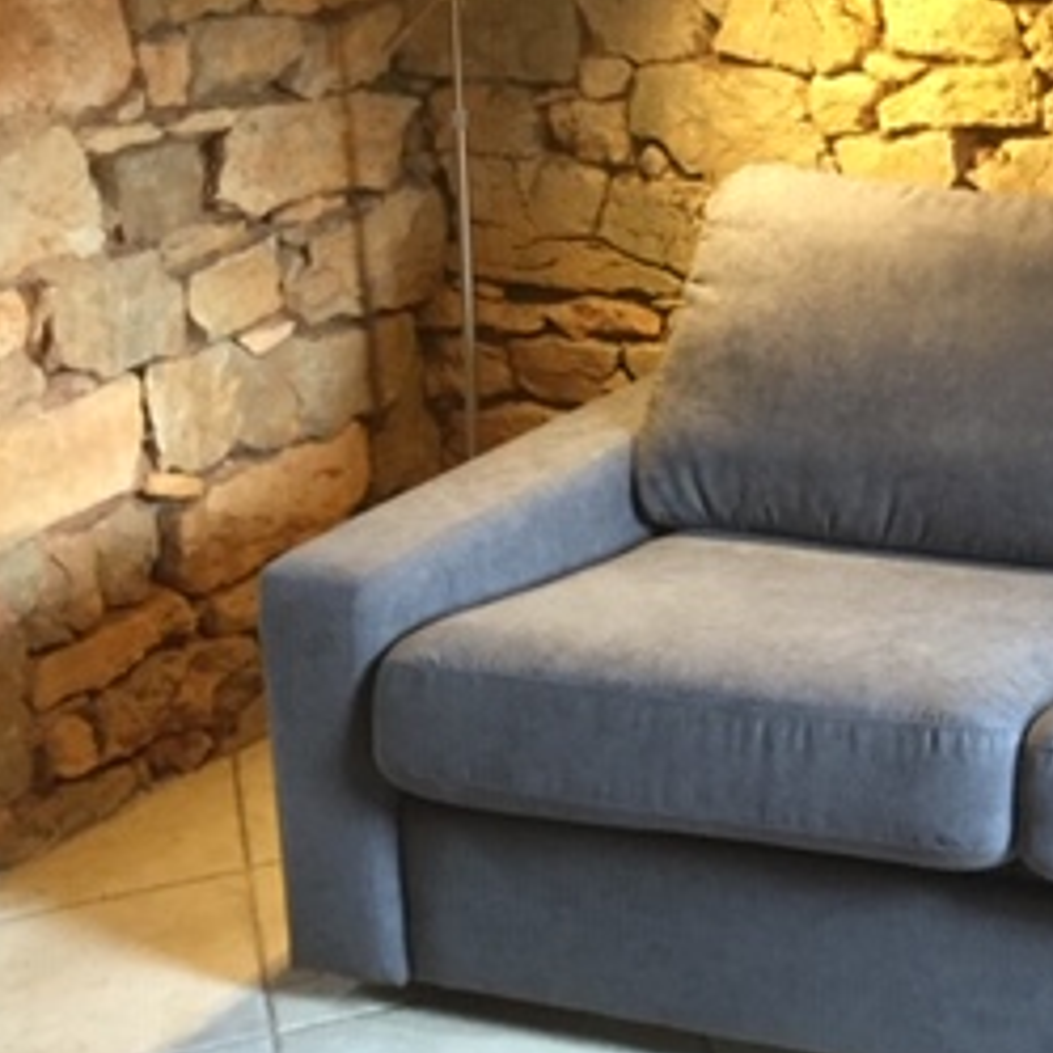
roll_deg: -0.5
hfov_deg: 24.3
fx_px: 2271
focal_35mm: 66
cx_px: 1180
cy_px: 199
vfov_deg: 25.6
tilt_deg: -8.0
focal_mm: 4.15
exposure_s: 1/33
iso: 200
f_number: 2.2
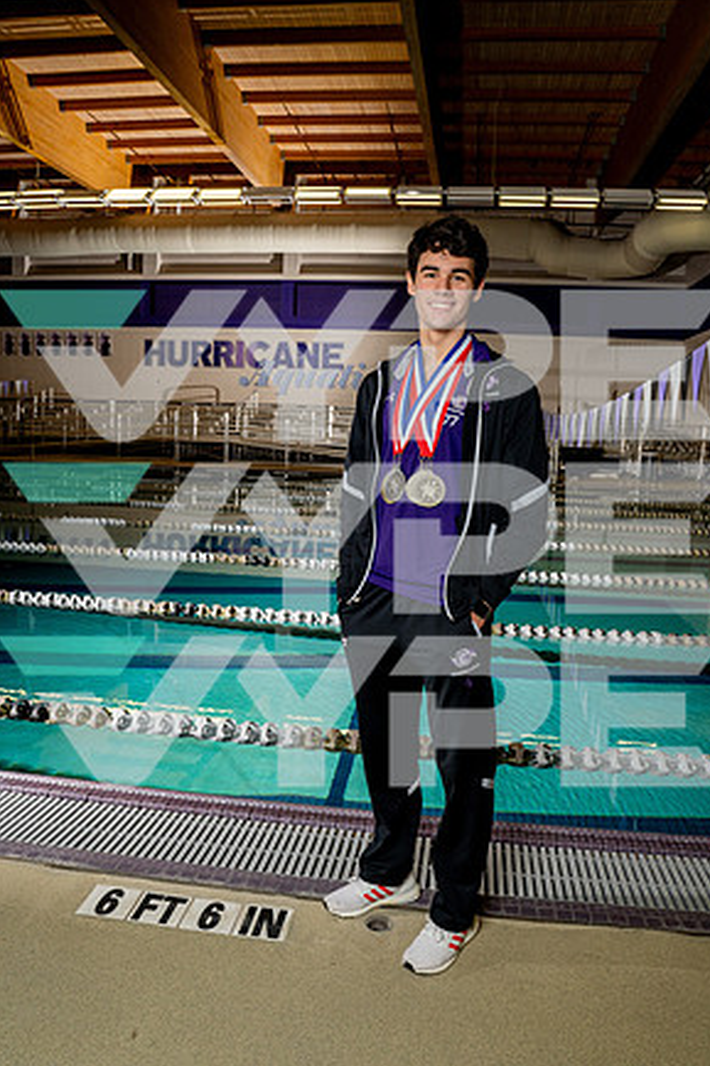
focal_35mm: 28
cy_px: 540
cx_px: 366
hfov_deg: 46.4
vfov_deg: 65.5
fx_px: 829
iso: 400
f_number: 8
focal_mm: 27
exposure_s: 1/250
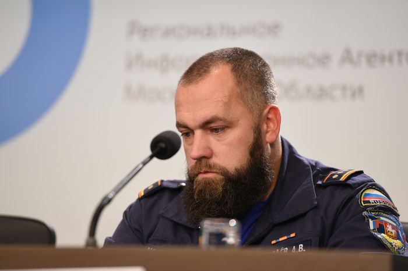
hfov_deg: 10.3
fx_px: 2265
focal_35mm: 200
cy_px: 136
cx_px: 204
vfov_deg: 6.9
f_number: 3.5
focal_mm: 200
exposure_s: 1/250
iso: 1600
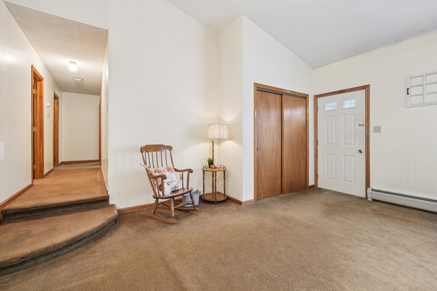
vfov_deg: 77.3
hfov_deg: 100.4
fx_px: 182
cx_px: 218
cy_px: 146
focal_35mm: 15
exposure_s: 1/6
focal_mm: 10
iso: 400
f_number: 5.6
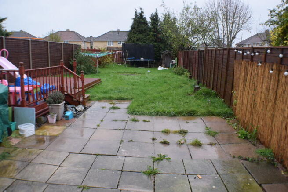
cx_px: 144
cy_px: 96
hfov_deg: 53.1
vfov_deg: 36.9
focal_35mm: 36
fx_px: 288
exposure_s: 1/125
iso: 400
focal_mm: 24
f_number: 5.6
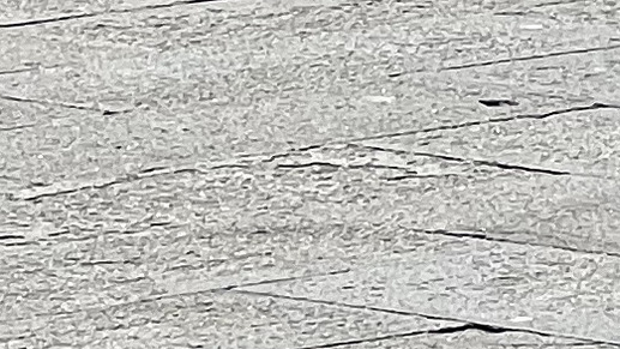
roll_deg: +0.3
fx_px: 10671
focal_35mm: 649
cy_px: -1367
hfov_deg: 3.3
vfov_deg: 1.8
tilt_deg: +1.4
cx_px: 1200
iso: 32
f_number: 2.8
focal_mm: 9
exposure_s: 1/1119
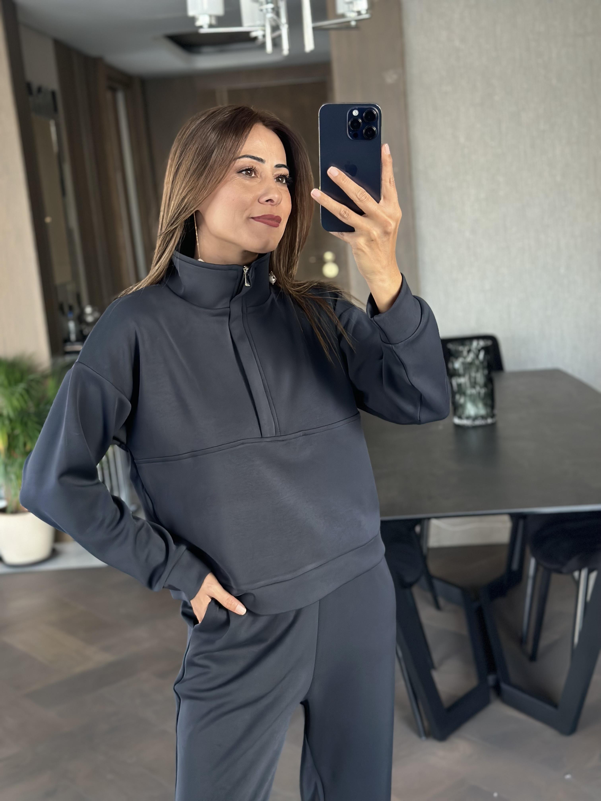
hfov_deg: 30.3
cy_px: 400
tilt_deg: -16.5
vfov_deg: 39.7
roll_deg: +5.0
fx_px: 1111
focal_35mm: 48
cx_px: 300
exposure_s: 1/60
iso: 250
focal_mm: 6.86
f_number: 1.78
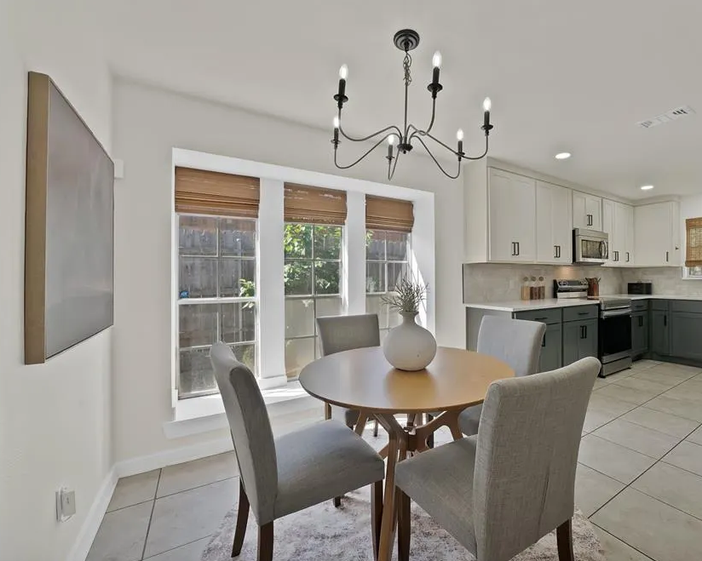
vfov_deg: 88.0
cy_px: 276
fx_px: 291
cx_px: 410
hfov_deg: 99.8
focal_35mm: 14
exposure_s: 1/13
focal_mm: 12
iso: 640
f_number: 9
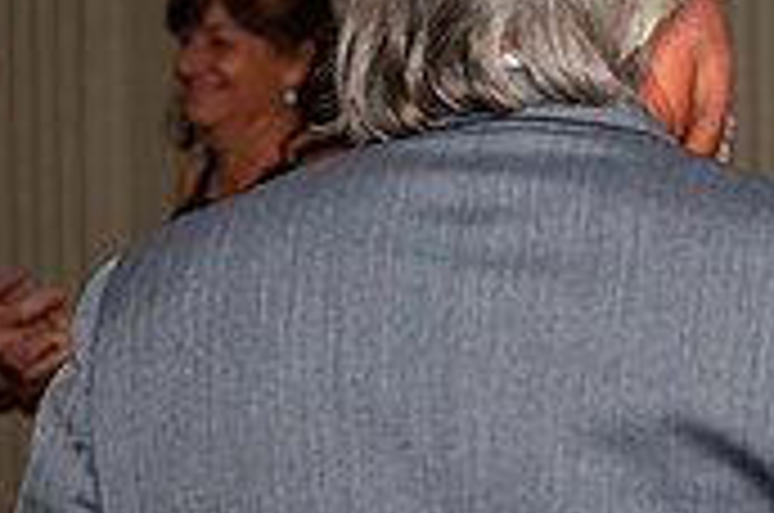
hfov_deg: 6.7
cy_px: 342
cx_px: 1107
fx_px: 6524
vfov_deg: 4.5
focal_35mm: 304
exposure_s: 1/80
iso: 1000
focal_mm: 90
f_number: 5.6
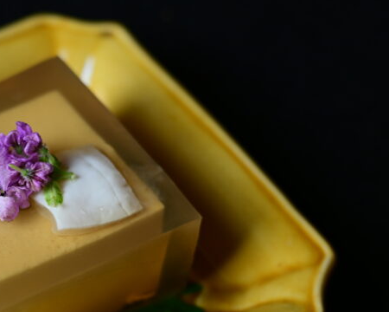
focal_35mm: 112
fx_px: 1290
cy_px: 231
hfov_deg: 16.7
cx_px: -13
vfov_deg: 13.7
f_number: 3.2
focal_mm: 35
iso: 160
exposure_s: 1/30
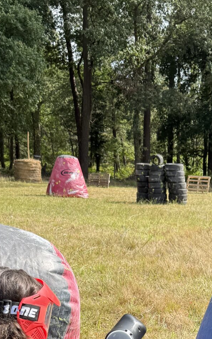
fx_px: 628
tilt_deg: -14.2
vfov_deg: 28.2
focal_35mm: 68
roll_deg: -0.3
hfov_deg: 18.9
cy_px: 346
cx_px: 182
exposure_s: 1/1522
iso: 80
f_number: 1.78
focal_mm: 6.76
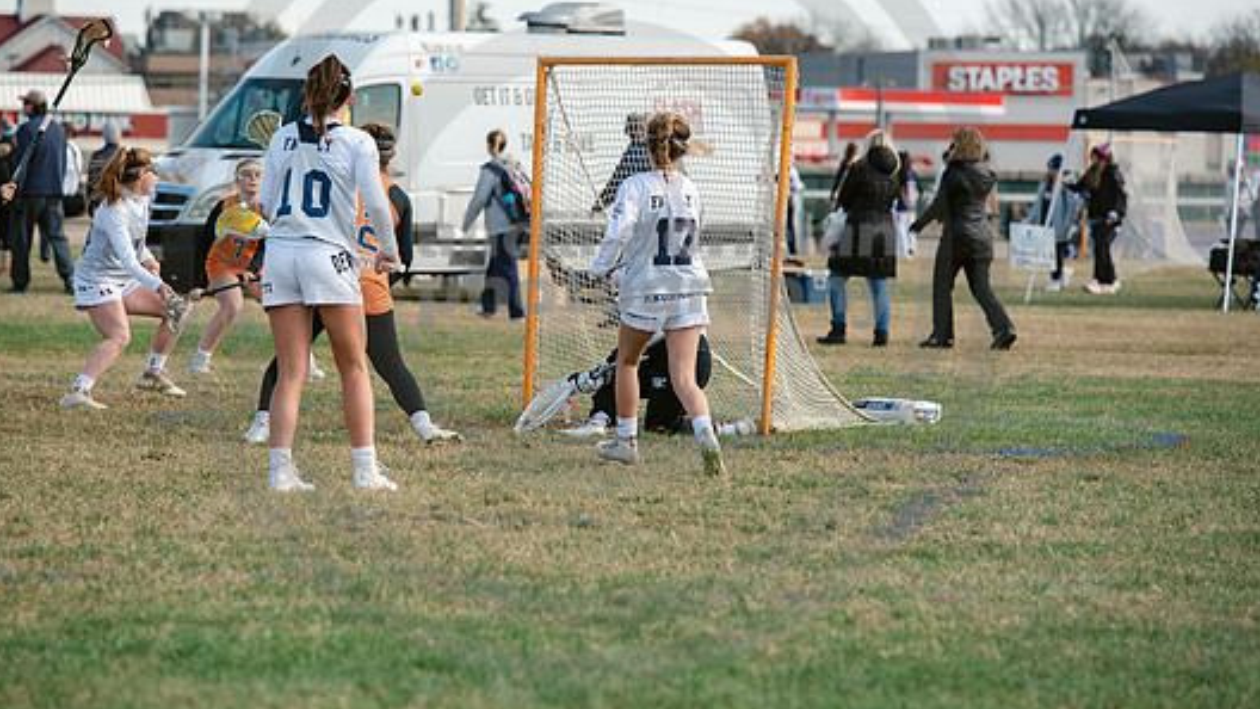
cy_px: 261
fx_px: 7684
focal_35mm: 230
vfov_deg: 5.3
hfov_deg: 9.4
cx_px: 585
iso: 250
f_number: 4.5
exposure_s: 1/1250
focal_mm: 200
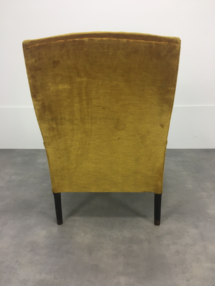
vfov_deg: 61.7
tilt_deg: -17.2
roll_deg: -0.3
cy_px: 143
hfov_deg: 48.2
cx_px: 108
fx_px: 240
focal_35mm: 29
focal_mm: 4.15
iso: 50
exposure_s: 1/33
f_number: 2.2
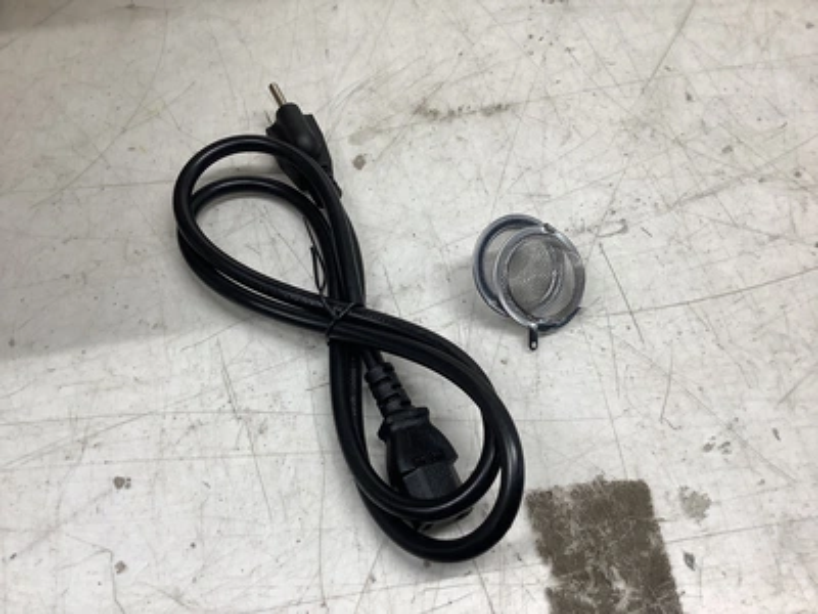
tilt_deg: -62.7
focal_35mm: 31
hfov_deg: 58.4
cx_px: 409
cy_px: 307
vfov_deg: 45.4
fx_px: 733
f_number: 2.4
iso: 64
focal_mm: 3.3
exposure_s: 1/120
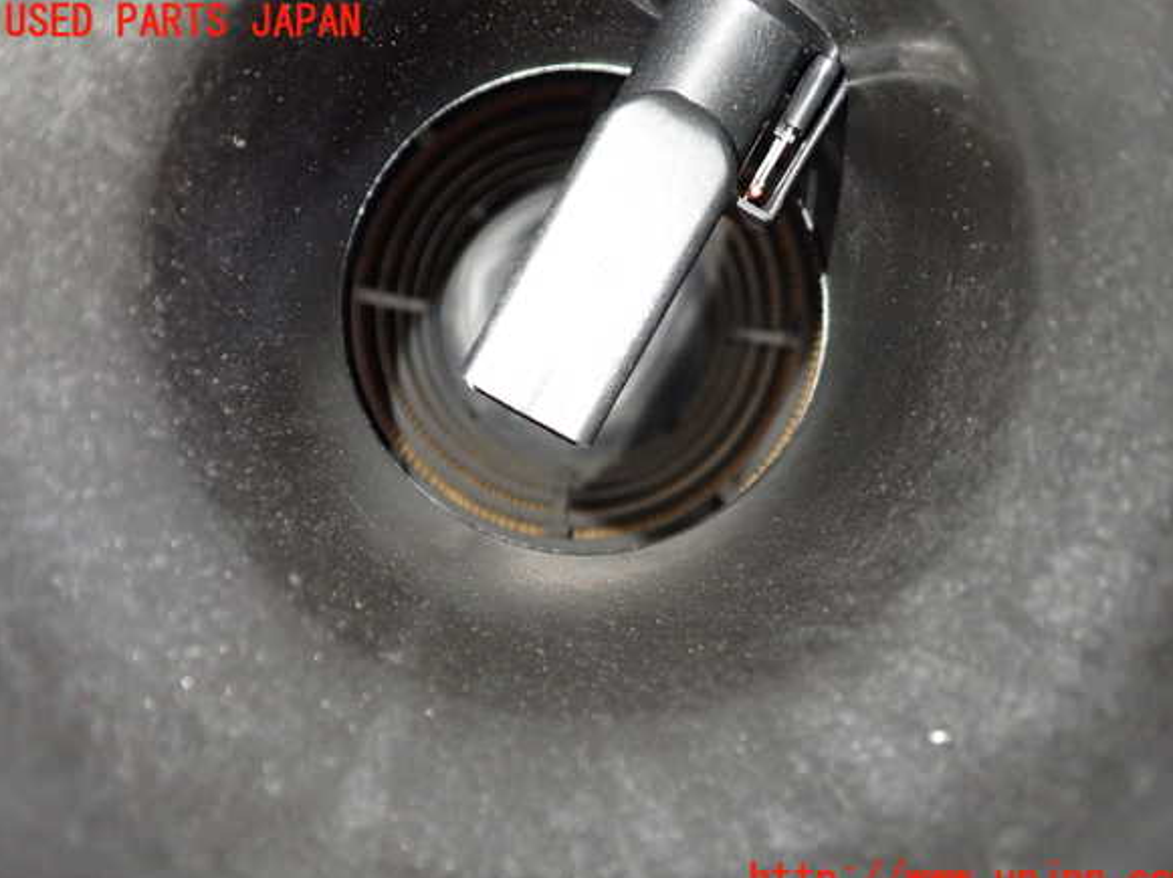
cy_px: 452
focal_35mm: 31
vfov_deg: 45.4
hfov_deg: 58.4
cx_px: 600
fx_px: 1050
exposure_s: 1/25
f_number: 2.3
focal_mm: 5.4
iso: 800
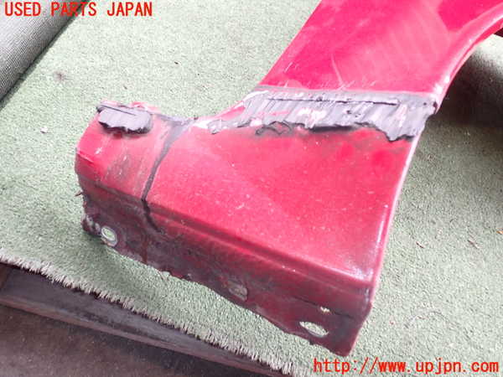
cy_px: 188
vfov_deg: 46.8
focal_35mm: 30
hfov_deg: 60.0
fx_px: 436
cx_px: 252
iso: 200
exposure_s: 1/60
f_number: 2.3
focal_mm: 5.4
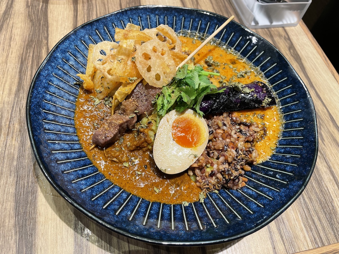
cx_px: 170
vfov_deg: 53.1
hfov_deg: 67.3
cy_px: 127
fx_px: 255
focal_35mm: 26
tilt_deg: -58.2
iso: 100
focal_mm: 4.2
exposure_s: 1/100
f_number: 1.6
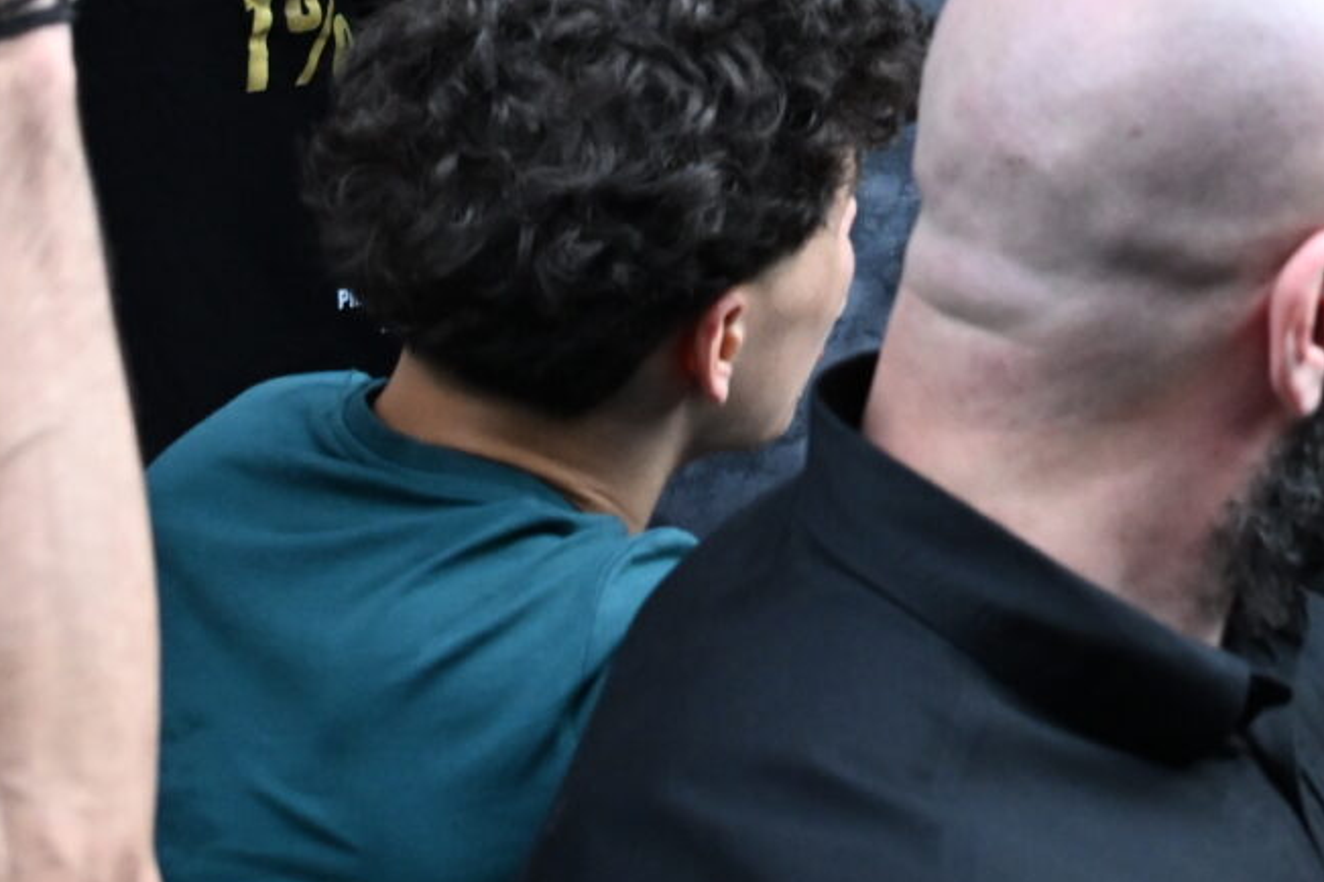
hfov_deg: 11.5
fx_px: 6215
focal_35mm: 169
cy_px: -676
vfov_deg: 7.9
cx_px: 2158
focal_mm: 43
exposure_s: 1/1000
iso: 1600
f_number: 4
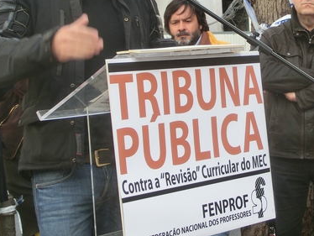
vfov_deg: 11.4
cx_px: 244
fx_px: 1180
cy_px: 55
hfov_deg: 15.1
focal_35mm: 130
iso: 100
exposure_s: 1/60
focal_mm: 13.48
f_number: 4.9
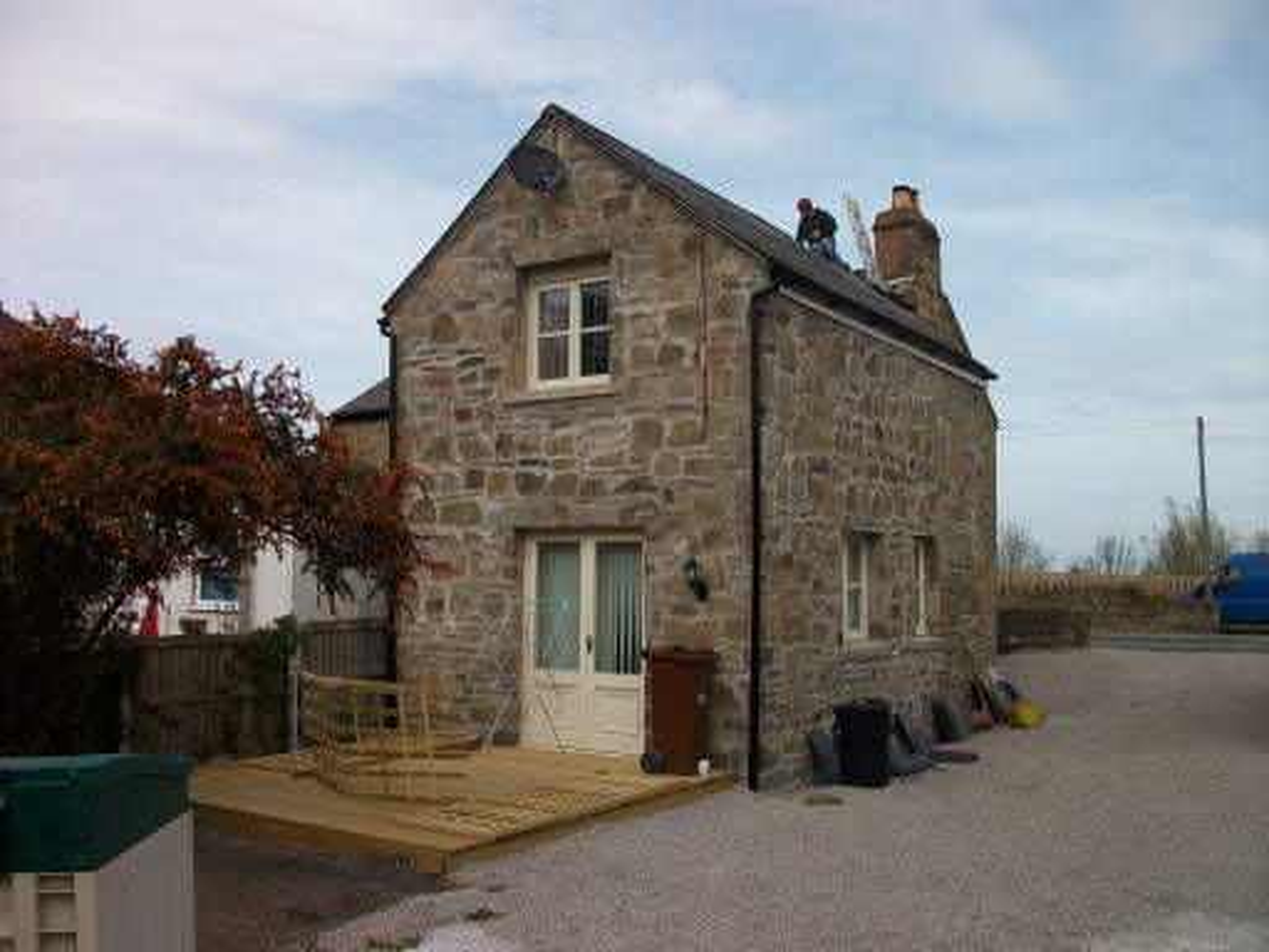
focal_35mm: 31
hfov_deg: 58.4
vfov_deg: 45.4
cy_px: 476
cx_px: 634
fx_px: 1136
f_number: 8.8
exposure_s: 1/171
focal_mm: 5.7
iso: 80
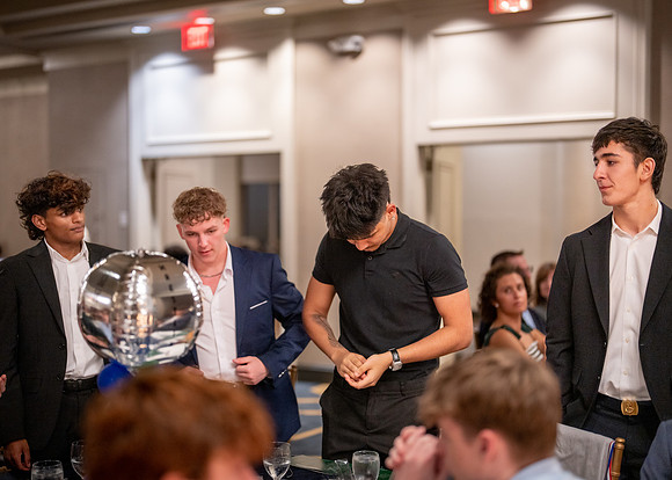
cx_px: 308
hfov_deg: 36.4
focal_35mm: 54
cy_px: 240
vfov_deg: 26.4
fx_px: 1021
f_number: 1.2
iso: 1250
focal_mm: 50
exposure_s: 1/320
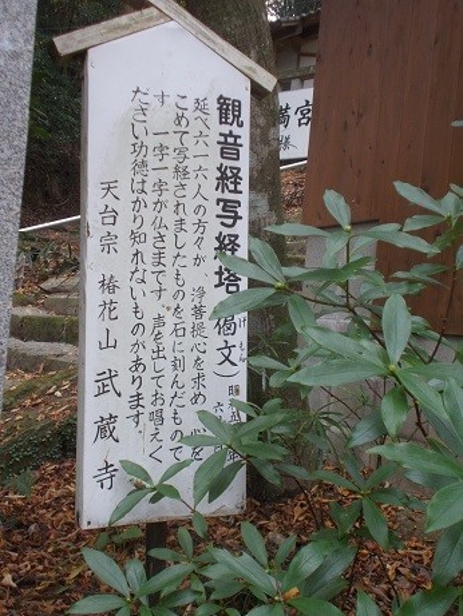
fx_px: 784
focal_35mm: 44
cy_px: 308
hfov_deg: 32.9
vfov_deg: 42.9
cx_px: 232
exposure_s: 1/20
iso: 200
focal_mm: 7.9
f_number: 4.2
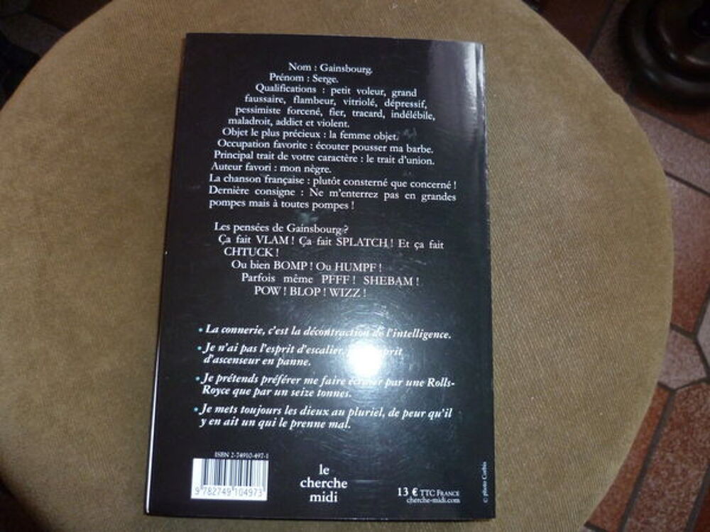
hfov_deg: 63.4
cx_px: 355
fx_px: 574
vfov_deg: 49.7
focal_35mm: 28
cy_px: 266
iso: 250
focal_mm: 5
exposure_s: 1/30
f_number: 2.8
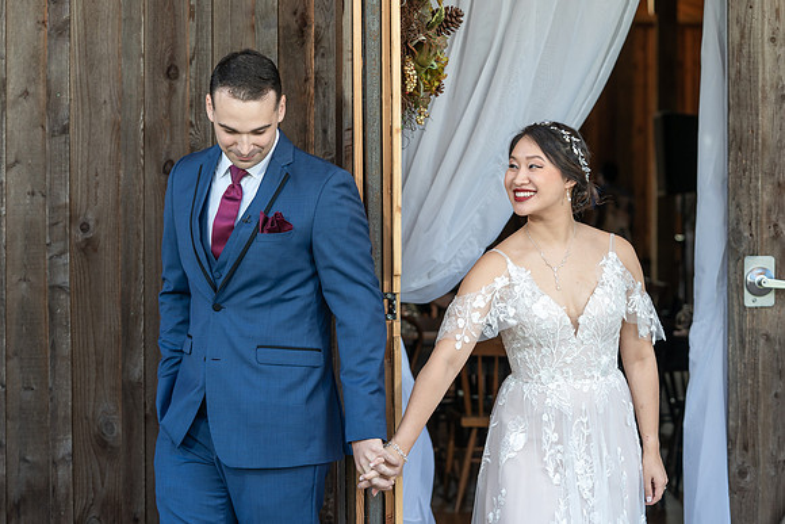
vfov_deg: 14.0
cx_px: 448
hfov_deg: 20.8
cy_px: 268
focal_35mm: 98
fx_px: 2135
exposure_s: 1/200
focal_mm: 85
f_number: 4
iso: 250
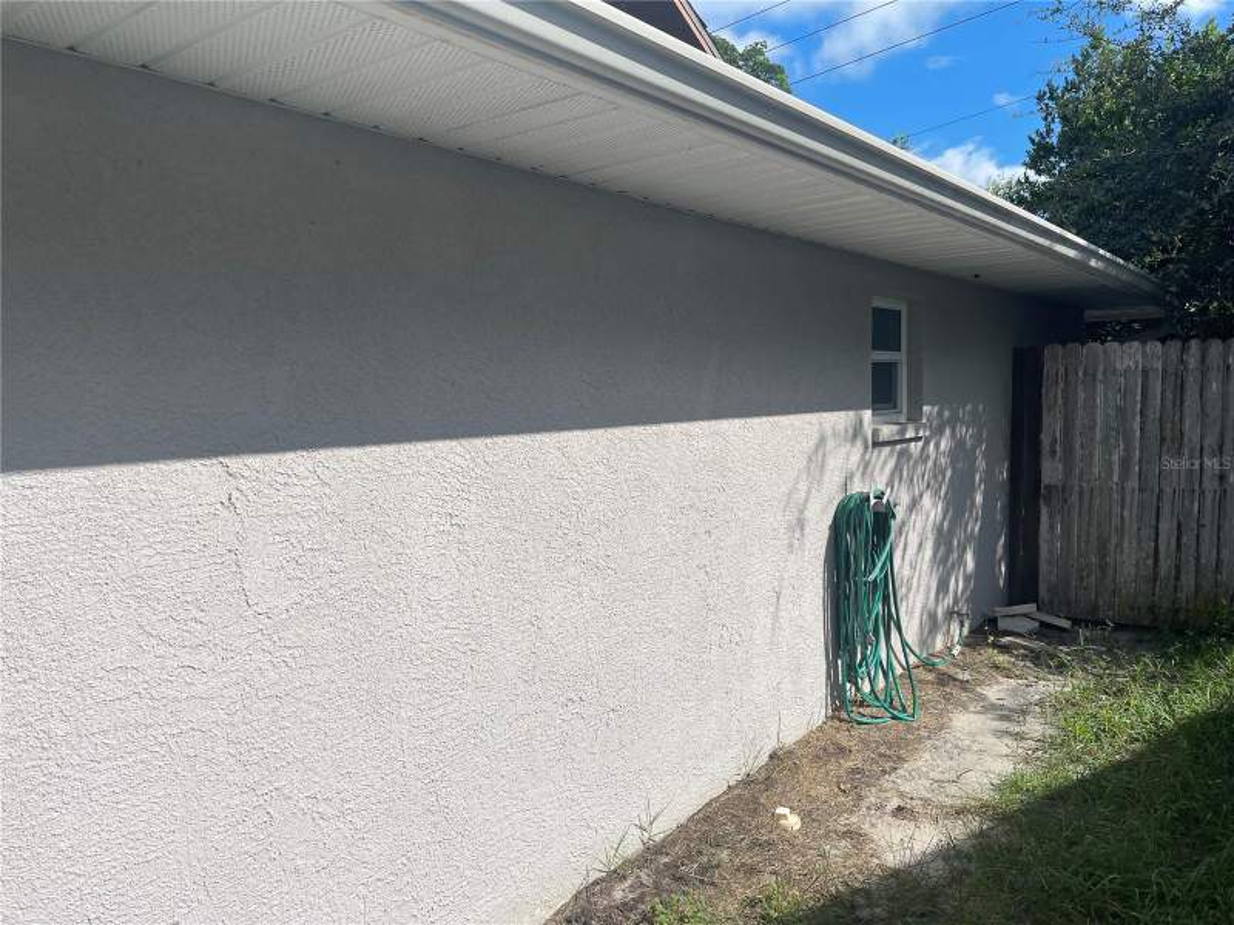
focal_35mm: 25
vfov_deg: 54.9
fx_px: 891
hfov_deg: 69.4
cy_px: 462
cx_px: 617
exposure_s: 1/5376
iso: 32
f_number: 1.6
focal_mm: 5.1
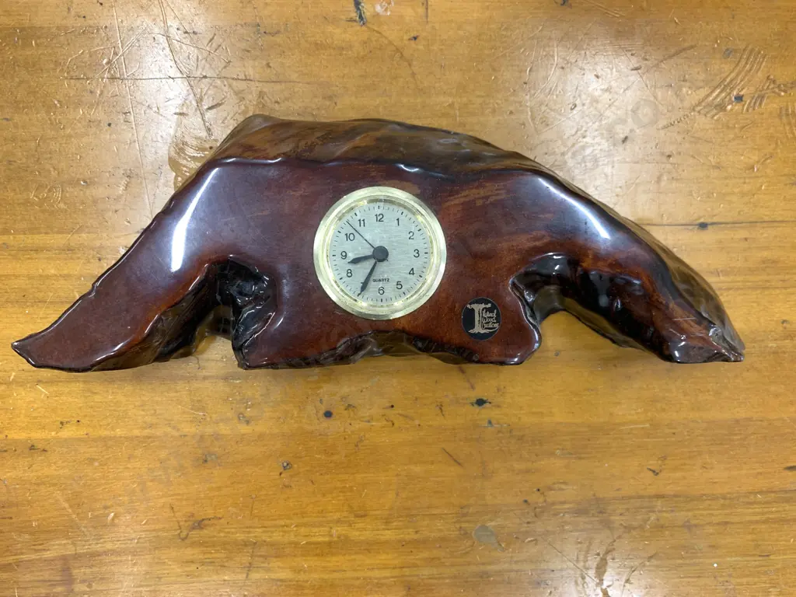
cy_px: 298
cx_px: 398
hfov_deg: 67.3
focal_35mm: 26
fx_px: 598
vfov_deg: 53.1
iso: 80
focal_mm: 4.25
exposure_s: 1/50
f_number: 1.8
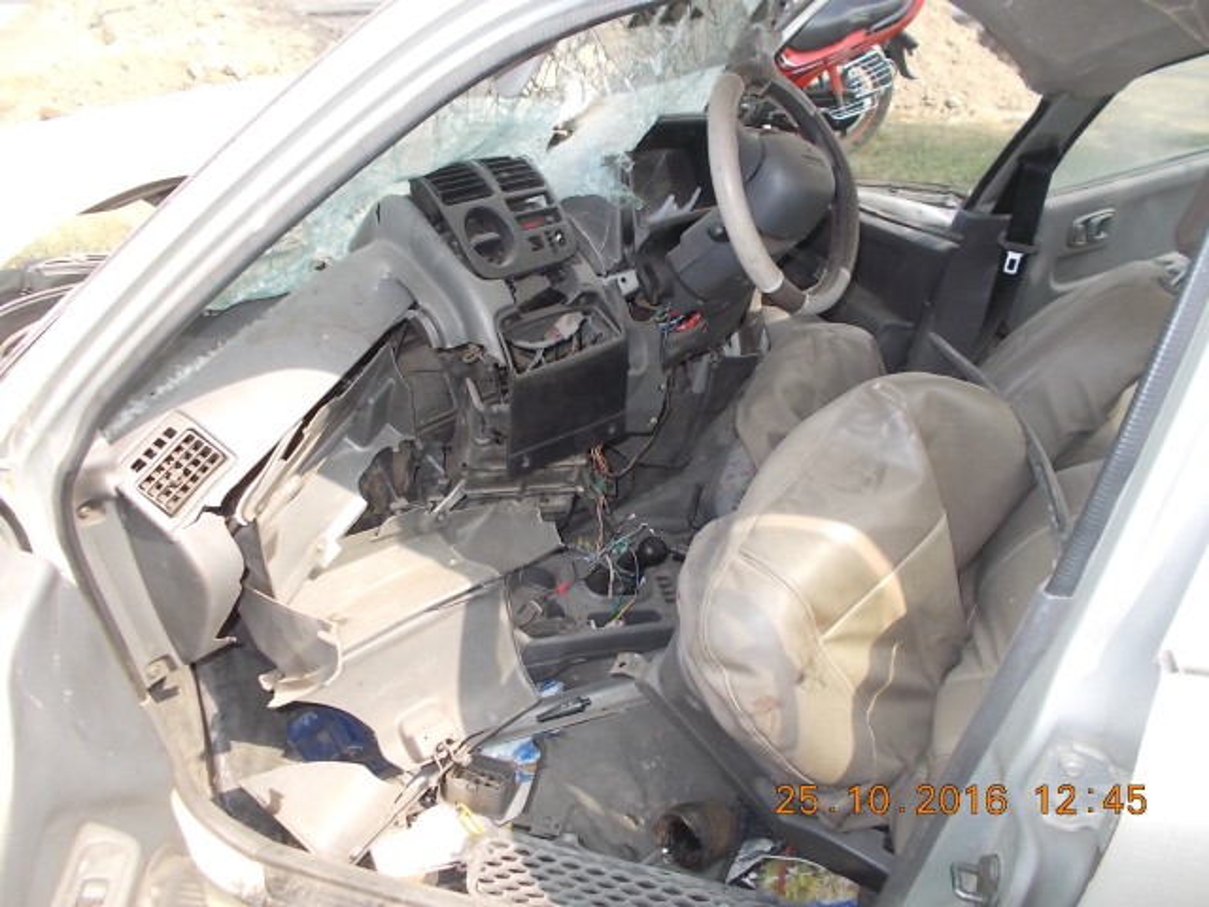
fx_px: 908
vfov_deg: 53.1
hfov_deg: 67.3
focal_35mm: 26
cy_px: 454
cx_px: 604
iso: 80
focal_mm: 4.6
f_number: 3.2
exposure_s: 1/160
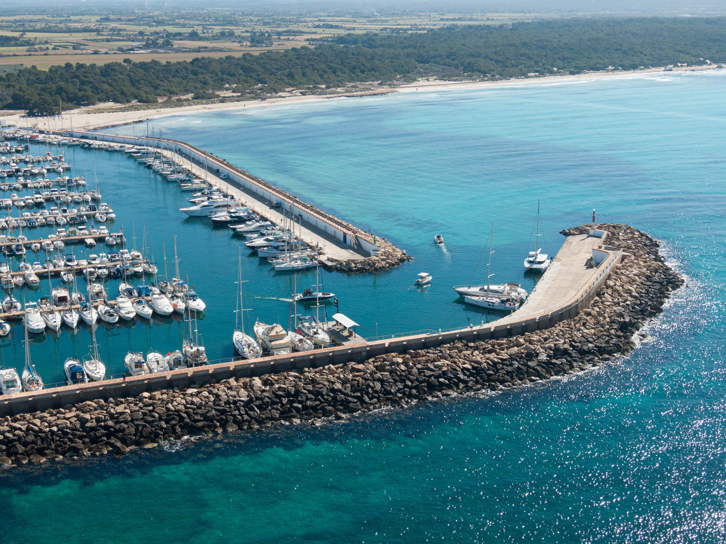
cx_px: 363
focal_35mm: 48
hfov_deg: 39.7
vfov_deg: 30.3
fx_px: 1006
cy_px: 272
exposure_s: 1/800
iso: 100
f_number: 3.8
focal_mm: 8.6
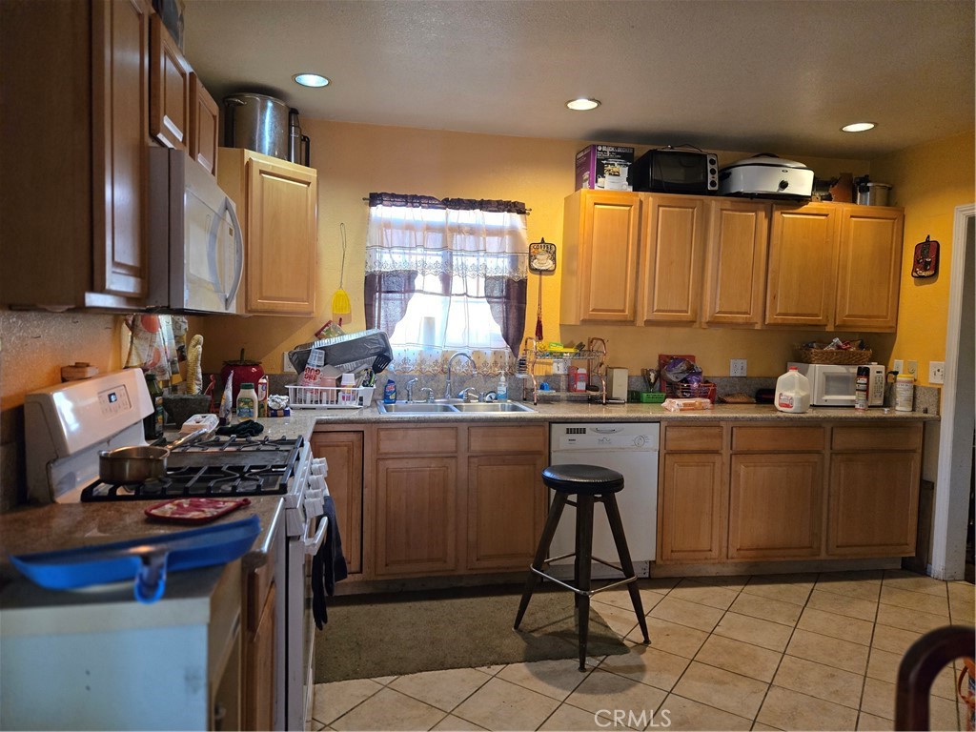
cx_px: 488
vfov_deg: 58.9
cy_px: 366
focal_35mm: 23
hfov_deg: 73.9
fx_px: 648
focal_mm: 5.4
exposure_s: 1/120
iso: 640
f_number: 1.8
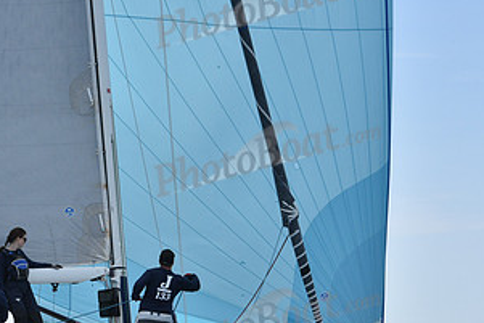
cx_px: 72
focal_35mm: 202
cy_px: 261
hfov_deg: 10.1
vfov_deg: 6.8
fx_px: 2717
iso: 400
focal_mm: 105
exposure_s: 1/1250
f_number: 8
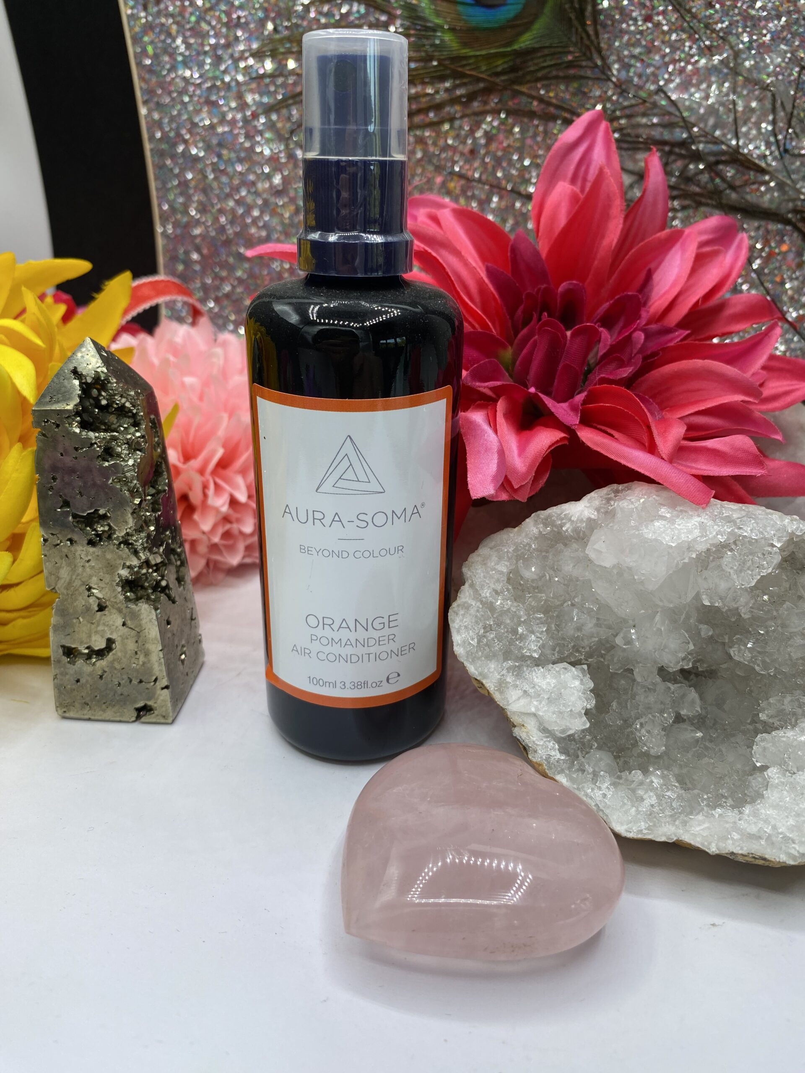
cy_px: 536
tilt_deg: -24.7
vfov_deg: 67.3
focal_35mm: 26
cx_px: 402
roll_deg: +0.1
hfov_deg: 53.1
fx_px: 806
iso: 32
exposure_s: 1/456
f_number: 1.8
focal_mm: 4.25
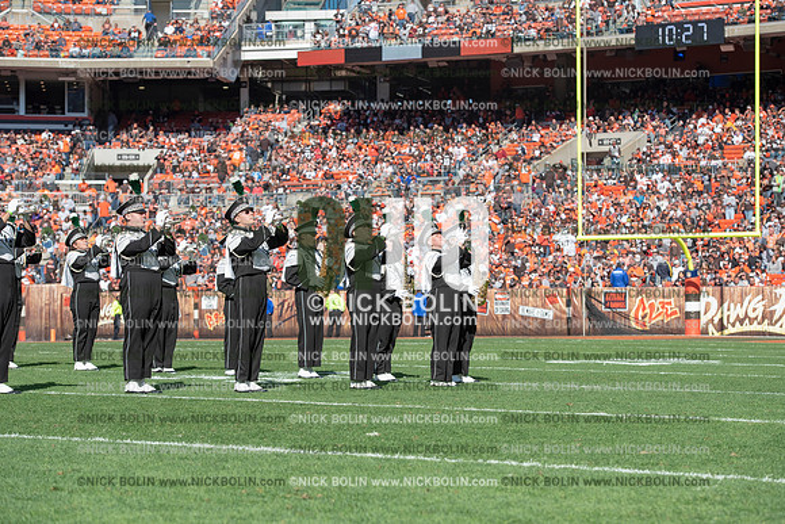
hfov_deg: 21.5
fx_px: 2072
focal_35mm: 95
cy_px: 262
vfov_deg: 14.4
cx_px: 392
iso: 400
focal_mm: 95
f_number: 5
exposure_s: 1/2000
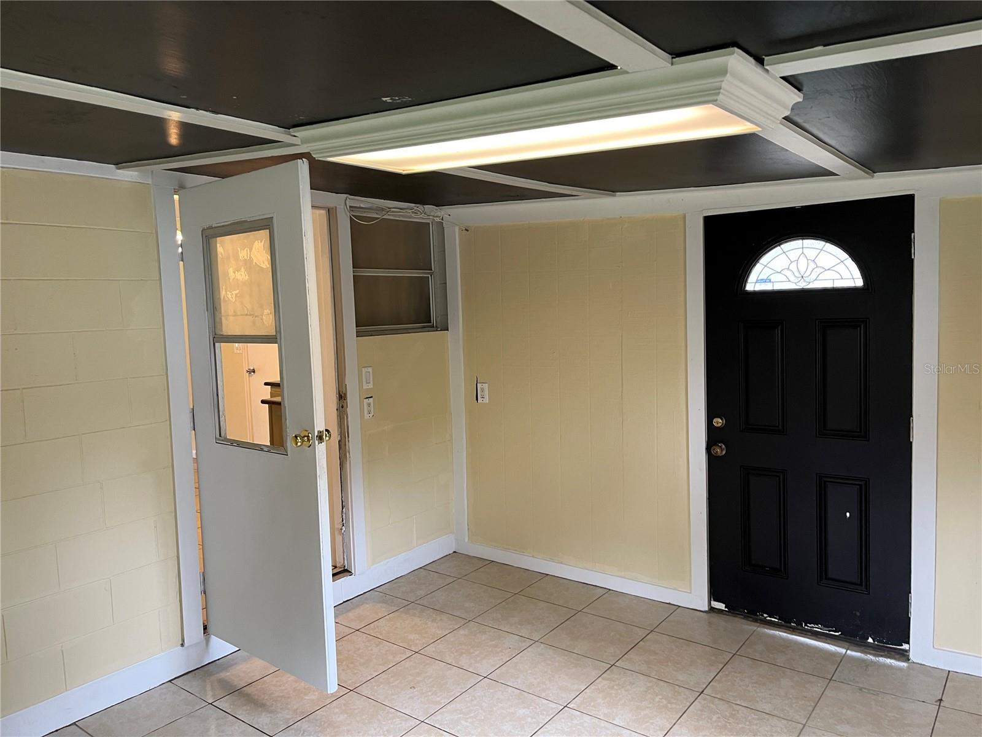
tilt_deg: -4.3
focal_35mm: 26
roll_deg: +1.9
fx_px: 738
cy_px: 368
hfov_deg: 67.3
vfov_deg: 53.1
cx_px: 491
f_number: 1.6
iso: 125
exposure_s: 1/60
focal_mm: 5.1
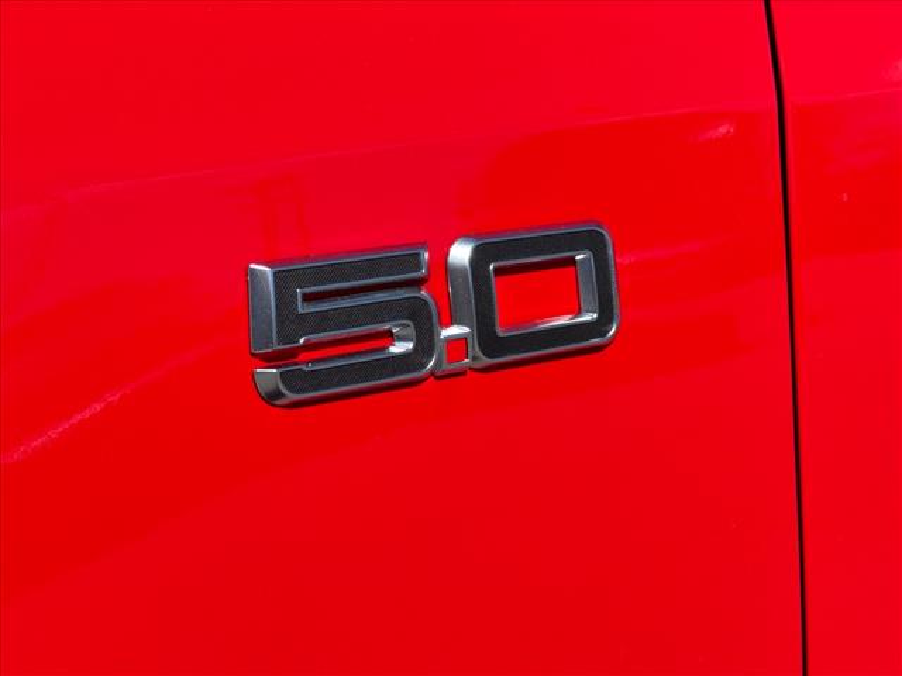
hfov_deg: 25.3
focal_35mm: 77
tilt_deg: -10.9
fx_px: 2006
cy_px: 338
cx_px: 451
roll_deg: +1.8
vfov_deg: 19.1
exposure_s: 1/673
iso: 25
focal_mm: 9
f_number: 2.8
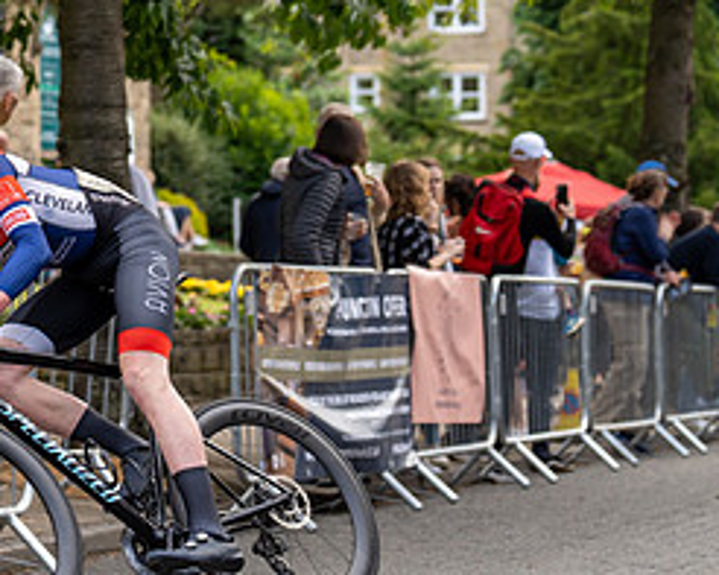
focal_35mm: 155
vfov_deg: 10.0
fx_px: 3300
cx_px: -18
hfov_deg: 12.3
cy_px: 229
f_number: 3.2
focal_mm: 70
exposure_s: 1/1000
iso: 400
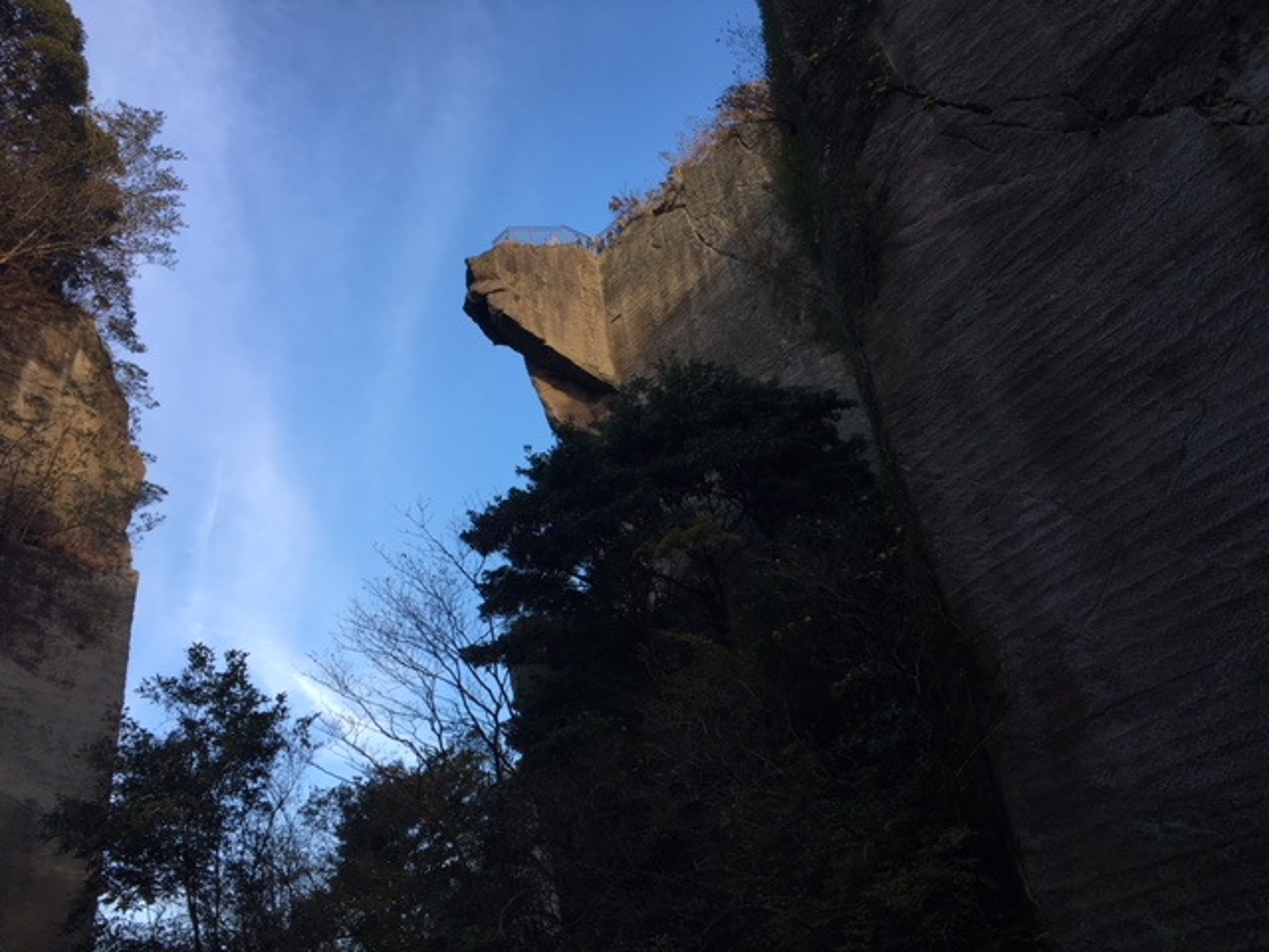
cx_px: 634
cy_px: 476
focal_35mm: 29
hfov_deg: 61.7
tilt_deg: +29.8
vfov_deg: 48.2
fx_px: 1063
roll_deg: +8.2
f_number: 2.2
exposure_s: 1/329
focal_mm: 4.15
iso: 25
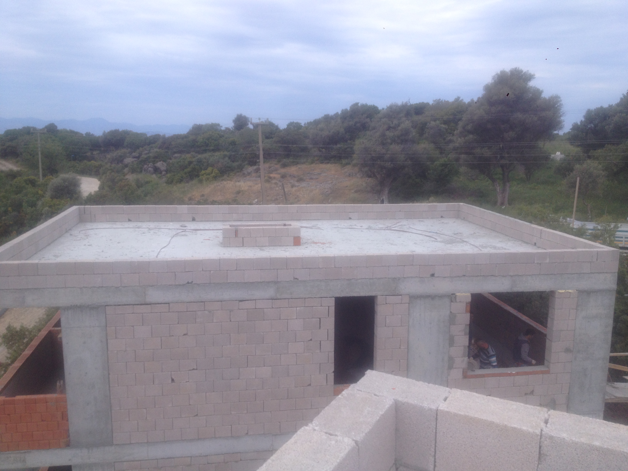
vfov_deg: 40.7
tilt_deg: -14.6
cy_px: 236
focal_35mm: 35
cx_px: 314
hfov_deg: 52.6
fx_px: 635
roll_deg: -2.1
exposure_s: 1/1905
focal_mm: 4.28
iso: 50
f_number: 2.4
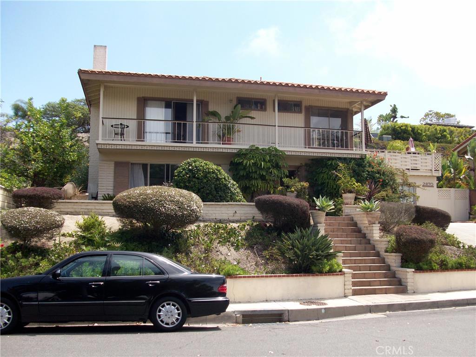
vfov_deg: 41.8
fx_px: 468
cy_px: 178
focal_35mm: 34
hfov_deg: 54.0
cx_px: 238
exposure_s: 1/569
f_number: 2.8
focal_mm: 5.7
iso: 64
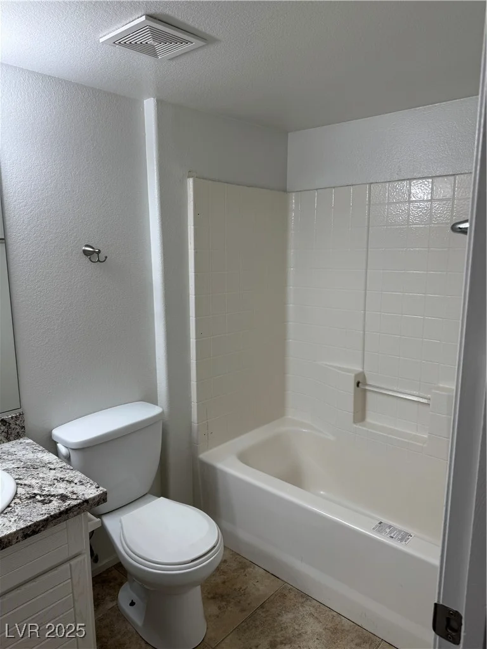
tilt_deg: -9.9
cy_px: 324
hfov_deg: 56.8
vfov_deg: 71.6
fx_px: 450
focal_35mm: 24
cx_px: 244
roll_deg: +0.6
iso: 50
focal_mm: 6.76
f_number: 1.78
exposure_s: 1/120
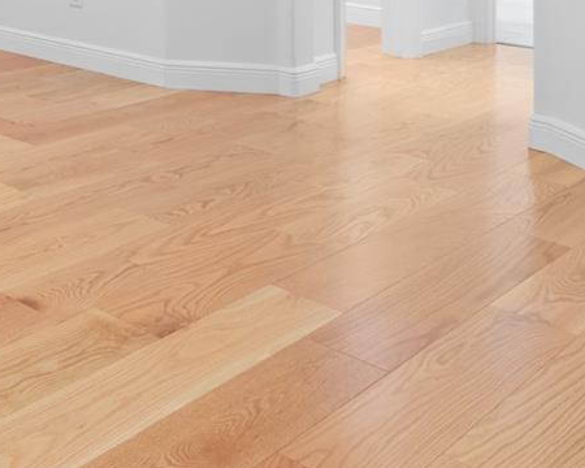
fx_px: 866
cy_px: -185
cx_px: -287
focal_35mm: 50
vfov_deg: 25.0
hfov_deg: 26.9
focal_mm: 10
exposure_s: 1/5
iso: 320
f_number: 7.1
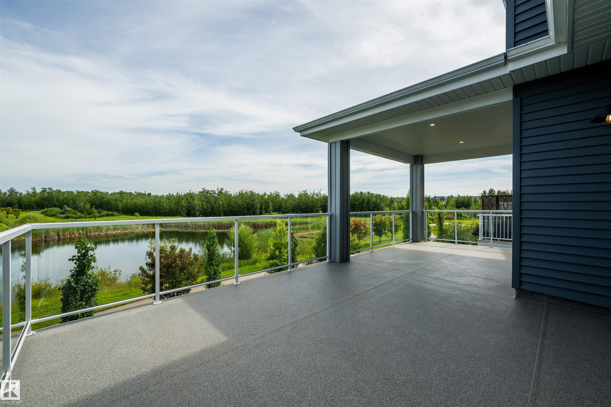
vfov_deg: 81.2
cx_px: 306
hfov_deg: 104.3
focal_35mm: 14
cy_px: 204
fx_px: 238
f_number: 10
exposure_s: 1/125
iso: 100
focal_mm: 14
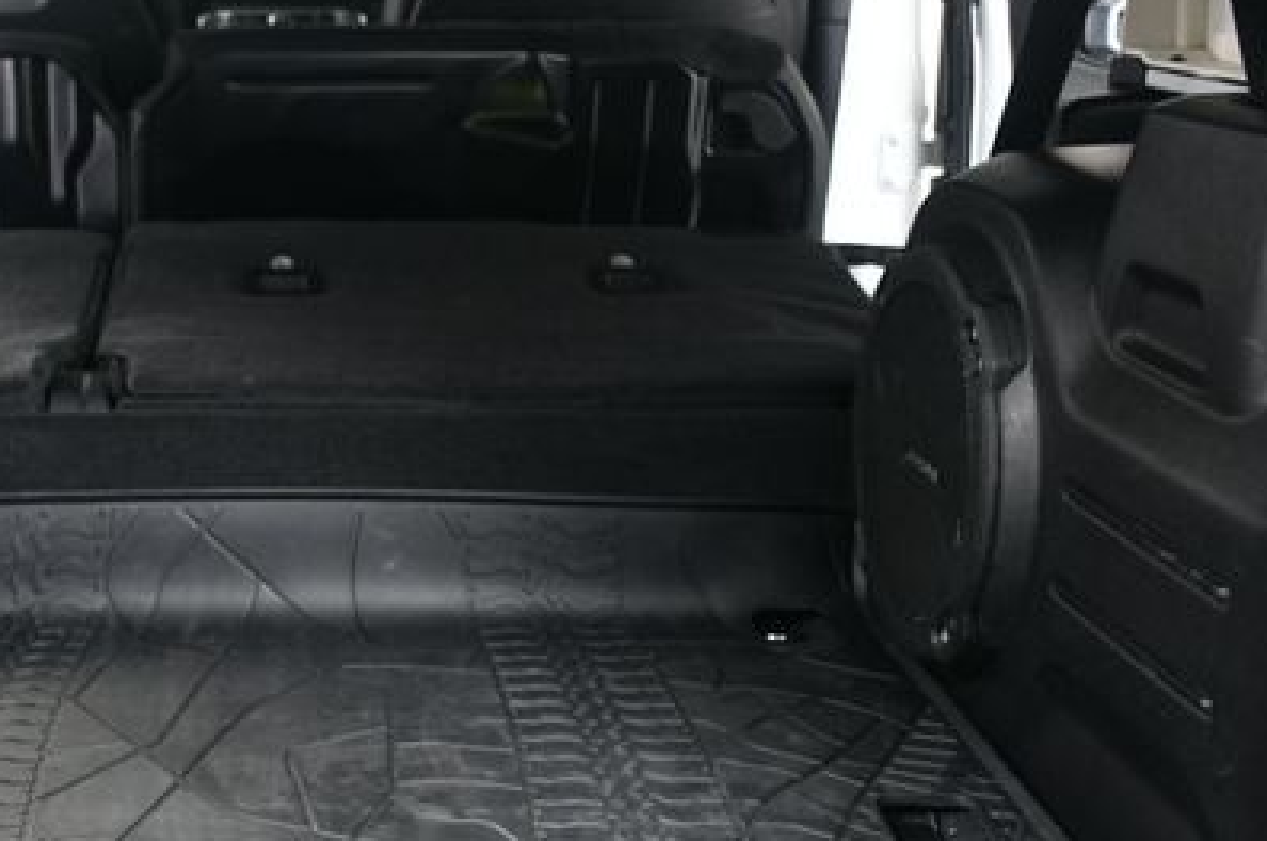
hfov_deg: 35.2
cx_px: 266
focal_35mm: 55
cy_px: 505
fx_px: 1933
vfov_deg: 24.5
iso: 100
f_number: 3.8
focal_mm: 23
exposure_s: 1/160
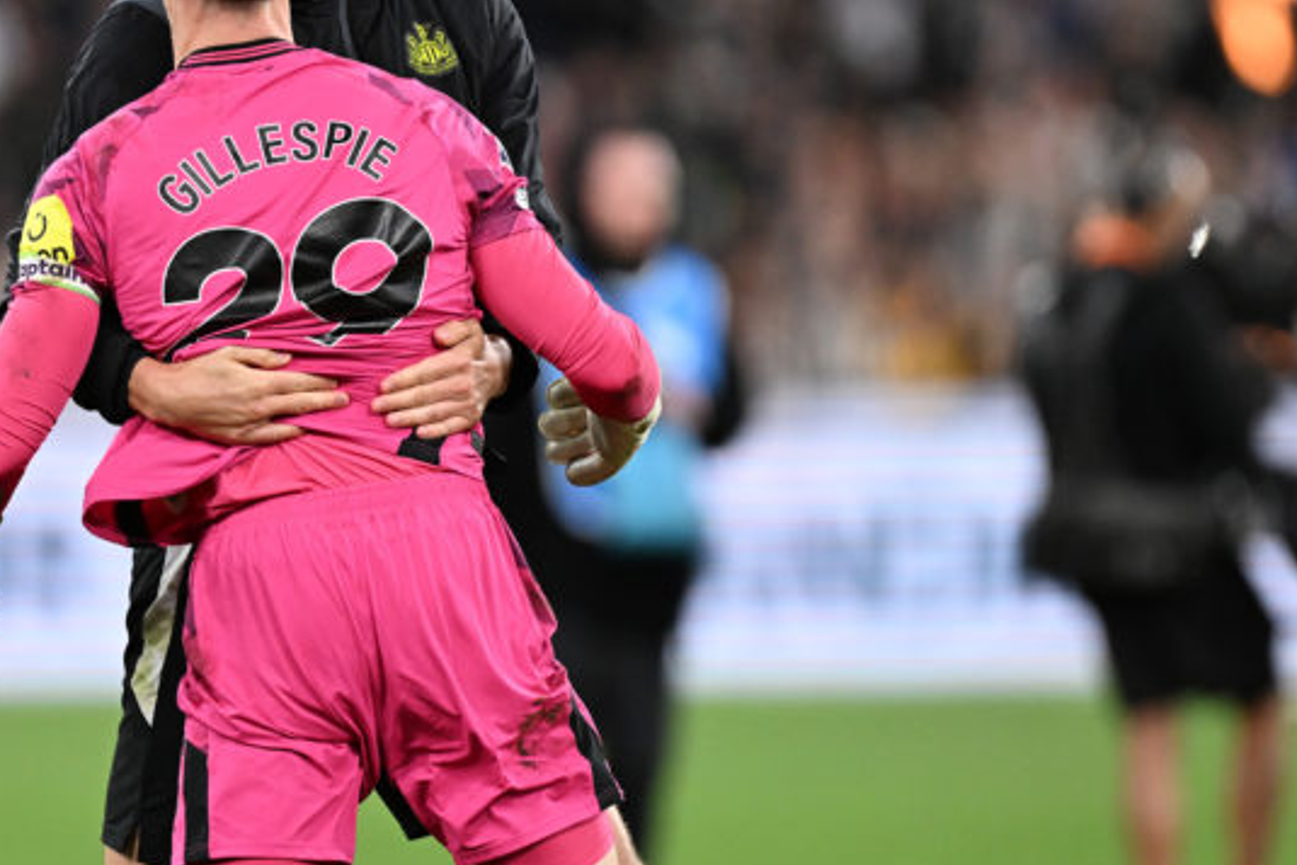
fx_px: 27603
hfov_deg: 2.7
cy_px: 343
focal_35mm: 766
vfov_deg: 1.8
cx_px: 313
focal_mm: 400
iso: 2500
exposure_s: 1/2436
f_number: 2.8
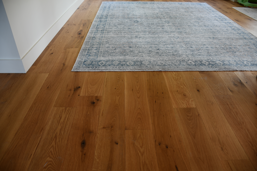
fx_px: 193
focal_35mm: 27
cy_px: 86
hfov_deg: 67.4
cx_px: 128
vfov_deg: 47.9
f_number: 3.5
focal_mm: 18
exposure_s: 1/20
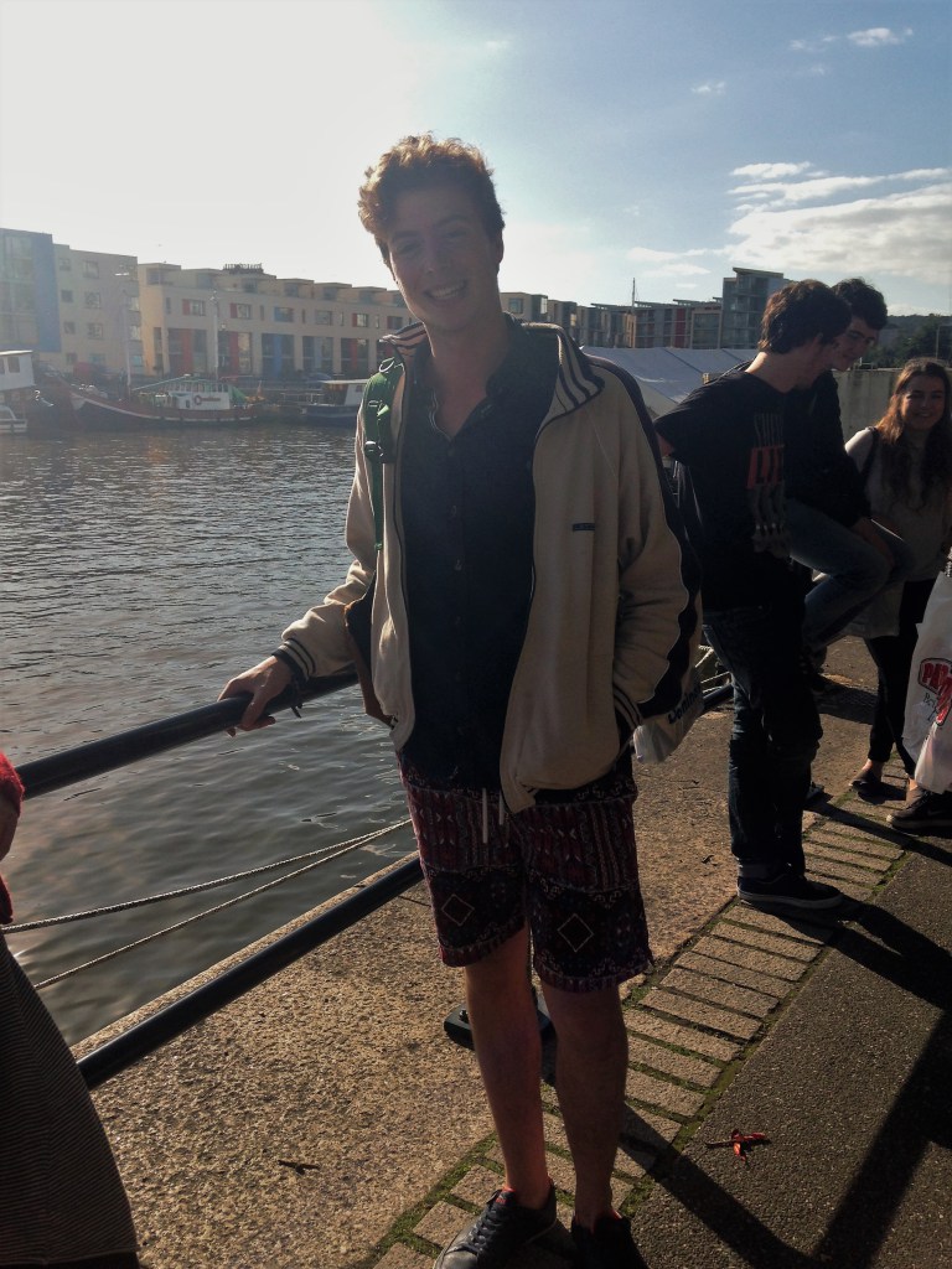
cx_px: 476
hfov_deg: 42.9
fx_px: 1210
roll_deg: -1.8
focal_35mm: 33
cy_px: 634
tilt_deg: -13.1
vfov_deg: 55.4
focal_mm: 4.12
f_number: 2.4
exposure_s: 1/1550
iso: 50
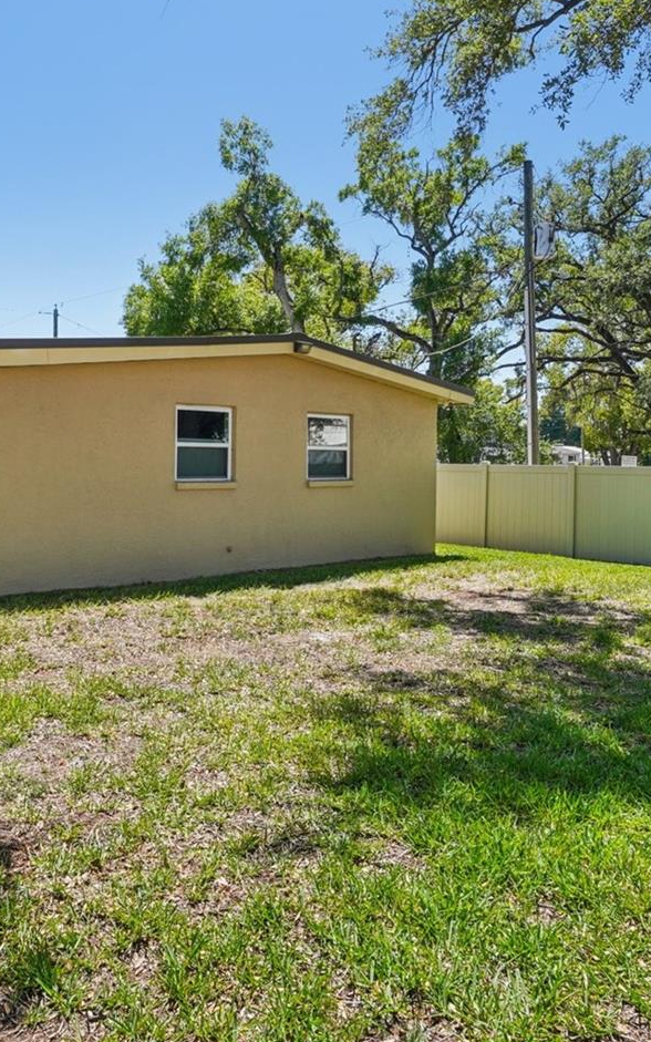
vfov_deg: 70.4
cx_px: 255
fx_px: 738
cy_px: 504
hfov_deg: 47.3
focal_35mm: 26
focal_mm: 10
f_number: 8
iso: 100
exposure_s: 1/200
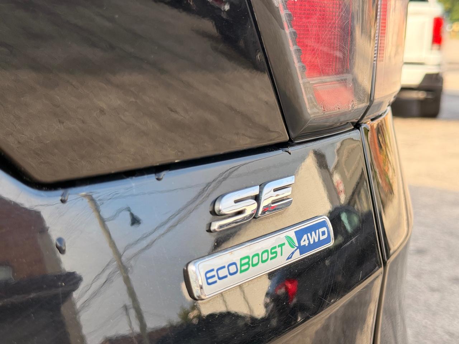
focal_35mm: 48
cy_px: 172
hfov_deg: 39.7
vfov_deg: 30.3
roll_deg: -2.1
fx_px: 636
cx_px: 230
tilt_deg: -12.1
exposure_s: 1/396
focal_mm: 6.76
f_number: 1.78
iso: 64
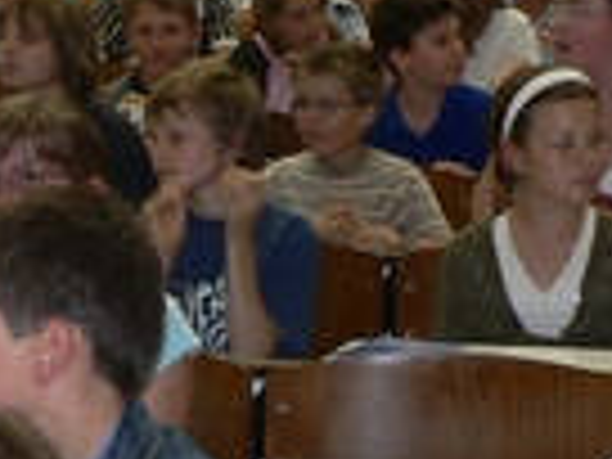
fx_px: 2493
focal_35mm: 141
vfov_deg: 10.4
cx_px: 313
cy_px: 472
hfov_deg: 14.0
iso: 150
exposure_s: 1/60
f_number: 2.8
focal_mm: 6
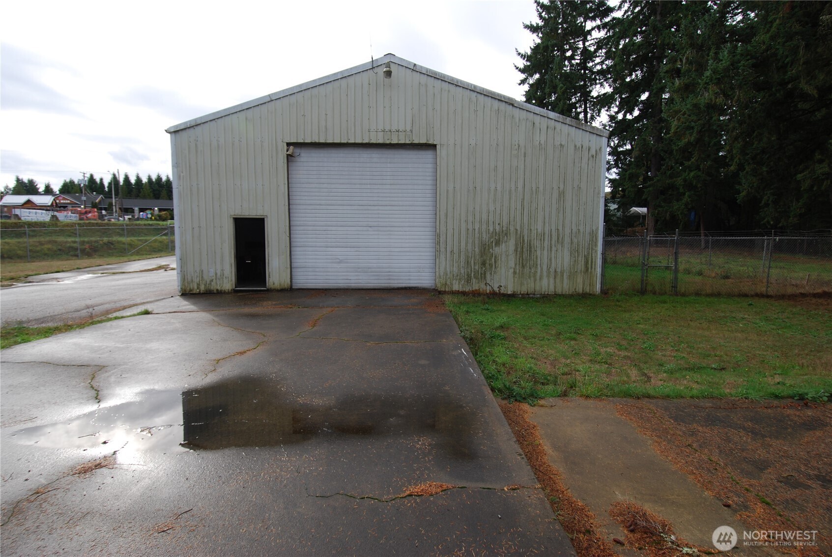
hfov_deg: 89.9
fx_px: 416
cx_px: 416
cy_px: 278
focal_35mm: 18
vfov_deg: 67.5
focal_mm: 12
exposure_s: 1/125
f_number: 5.6
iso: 110
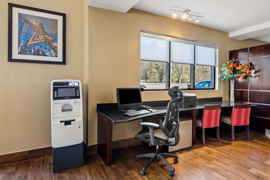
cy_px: 90
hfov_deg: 85.4
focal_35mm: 20
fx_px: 146
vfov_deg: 63.2
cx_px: 135
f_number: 8
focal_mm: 13
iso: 200
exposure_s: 1/1.67
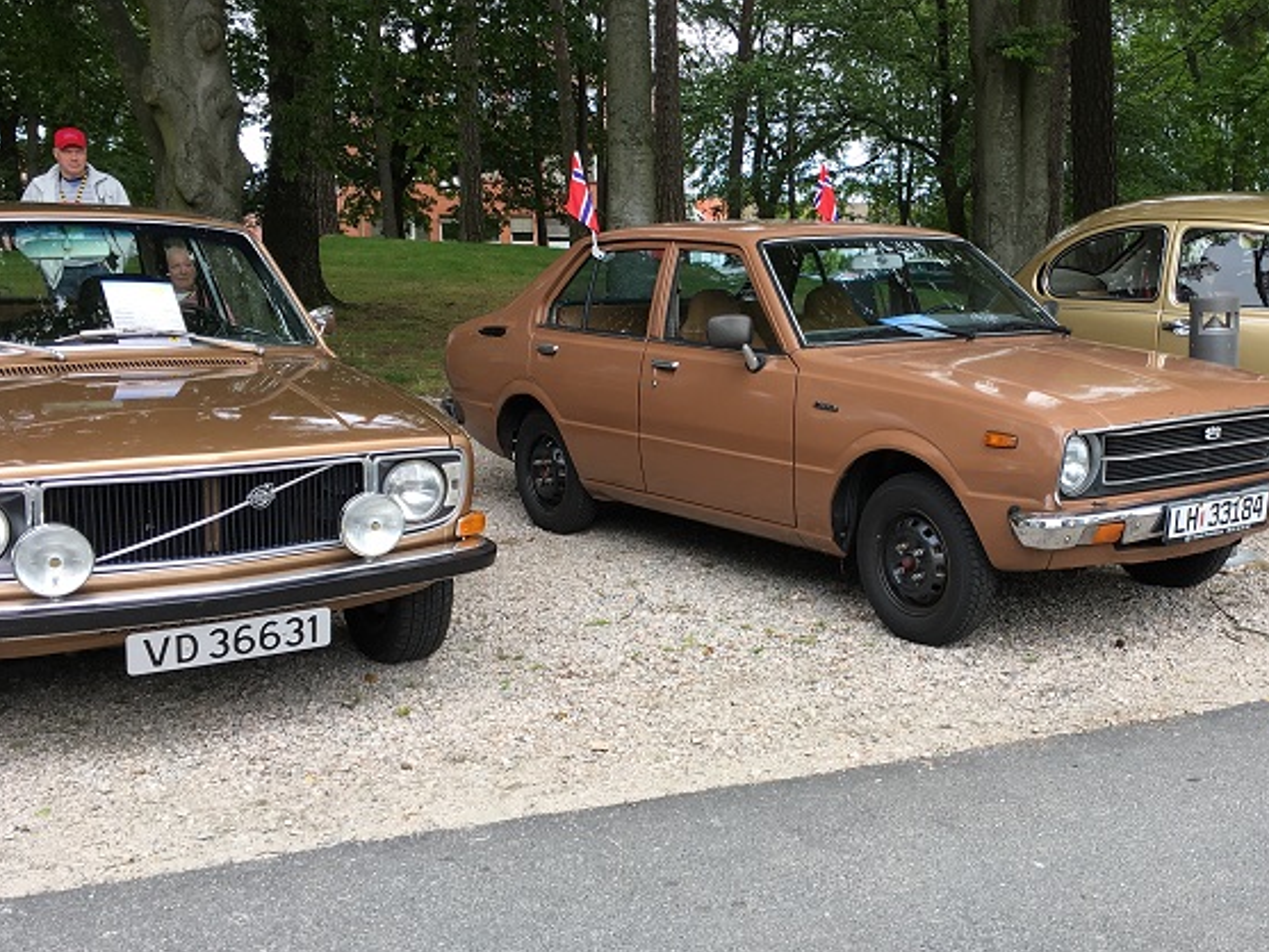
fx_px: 1540
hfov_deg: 44.1
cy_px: 475
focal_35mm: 42
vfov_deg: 34.4
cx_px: 860
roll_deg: -1.8
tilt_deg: -9.1
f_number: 2.2
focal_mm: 4.15
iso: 25
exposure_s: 1/217
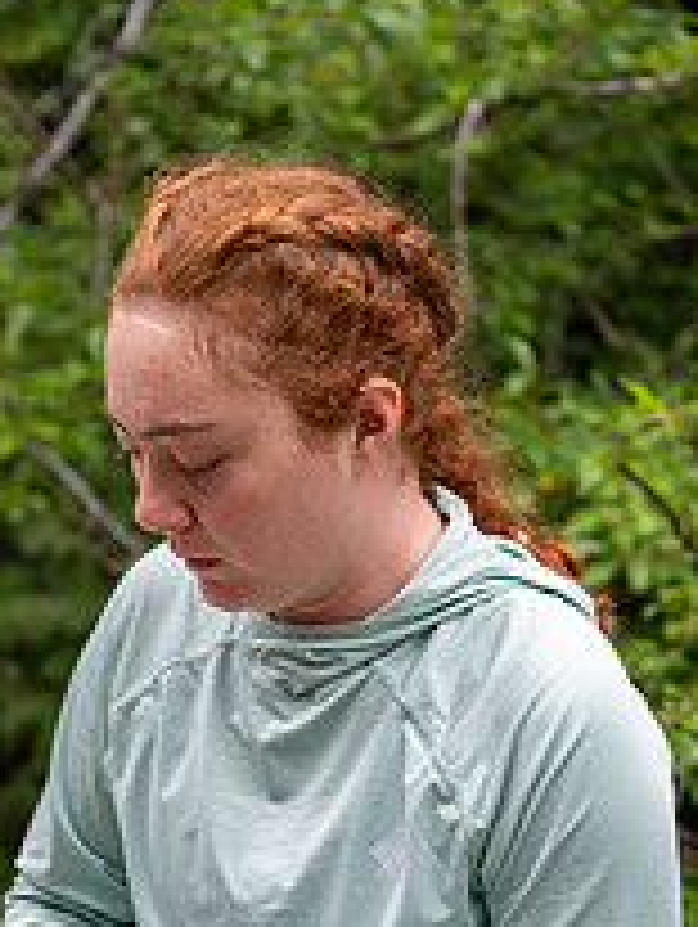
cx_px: 351
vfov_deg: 13.4
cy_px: 734
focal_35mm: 147
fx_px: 3944
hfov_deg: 10.1
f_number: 3.2
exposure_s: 1/1000
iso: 1250
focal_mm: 70
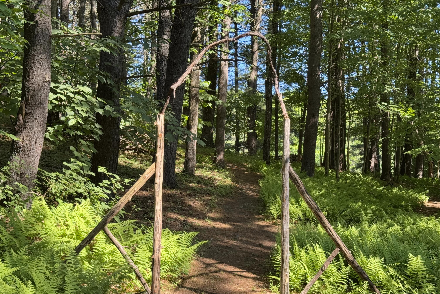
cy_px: 163
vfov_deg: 27.0
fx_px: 611
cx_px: 220
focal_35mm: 50
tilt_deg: +0.2
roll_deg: +0.0
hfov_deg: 39.6
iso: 64
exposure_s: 1/307
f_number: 1.78
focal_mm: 6.76
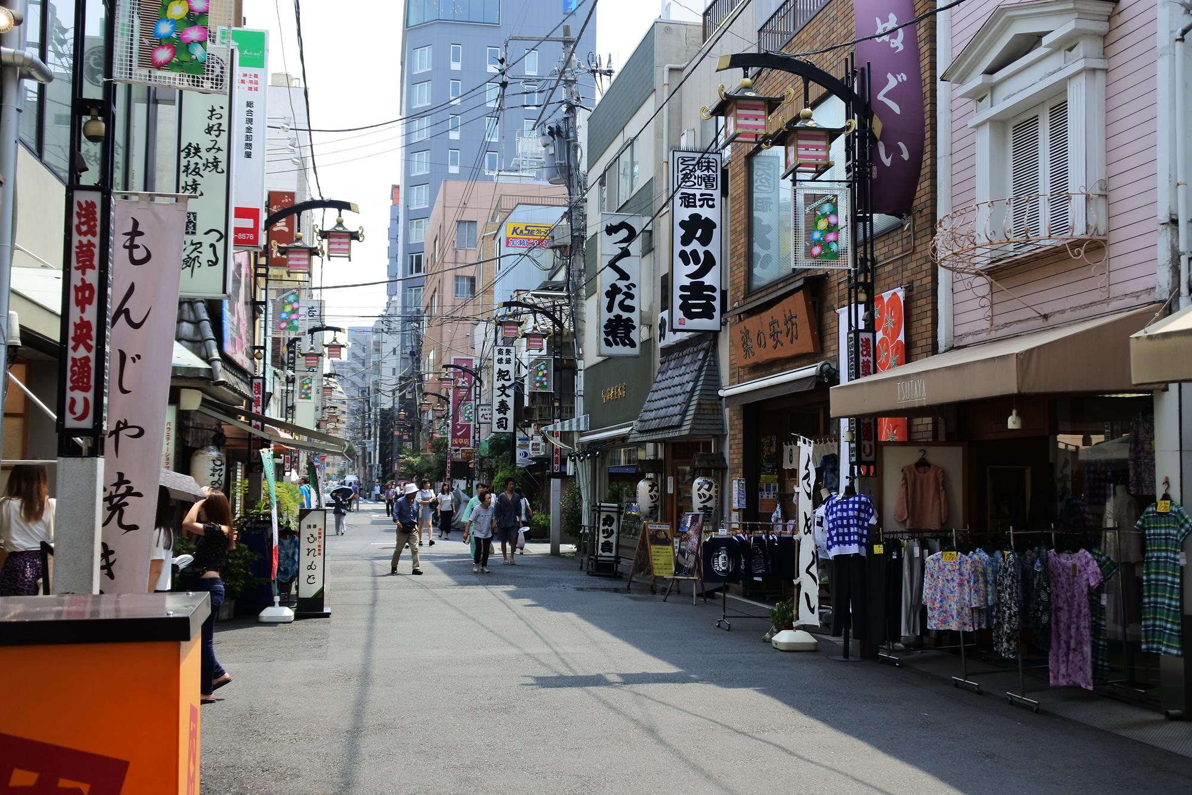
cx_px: 596
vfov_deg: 35.0
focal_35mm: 38
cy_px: 398
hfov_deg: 50.7
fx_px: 1258
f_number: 4
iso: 160
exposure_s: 1/500
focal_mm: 14.3
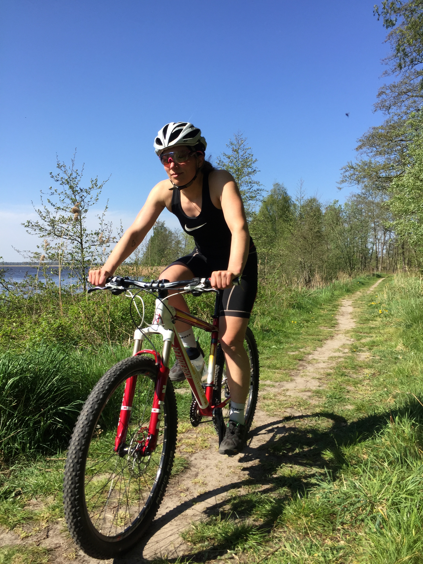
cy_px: 282
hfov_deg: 48.2
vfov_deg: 61.7
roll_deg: -0.2
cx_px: 212
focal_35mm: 29
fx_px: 472
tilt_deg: -0.1
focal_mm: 4.15
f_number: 2.2
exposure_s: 1/1522
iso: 32
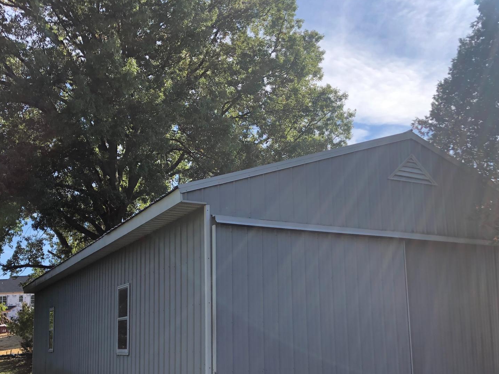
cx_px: 259
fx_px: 577
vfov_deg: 35.5
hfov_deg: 46.8
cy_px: 258
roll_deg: +2.2
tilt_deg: +9.2
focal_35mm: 40
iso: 20
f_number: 1.8
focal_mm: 3.99
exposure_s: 1/762
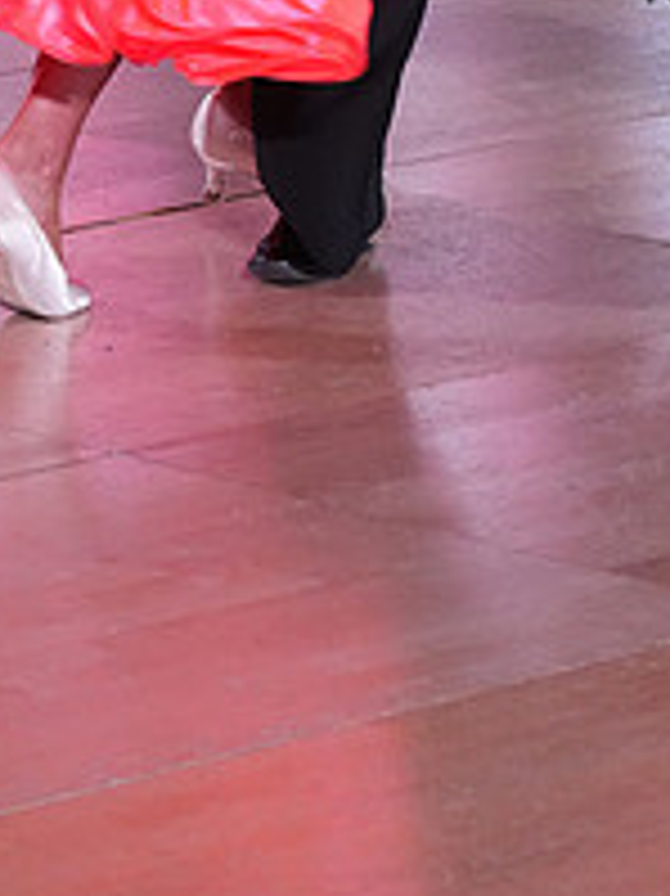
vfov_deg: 8.0
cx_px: 375
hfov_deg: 6.1
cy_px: -396
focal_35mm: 244
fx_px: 6304
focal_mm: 87
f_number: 5.6
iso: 3200
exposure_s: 1/250
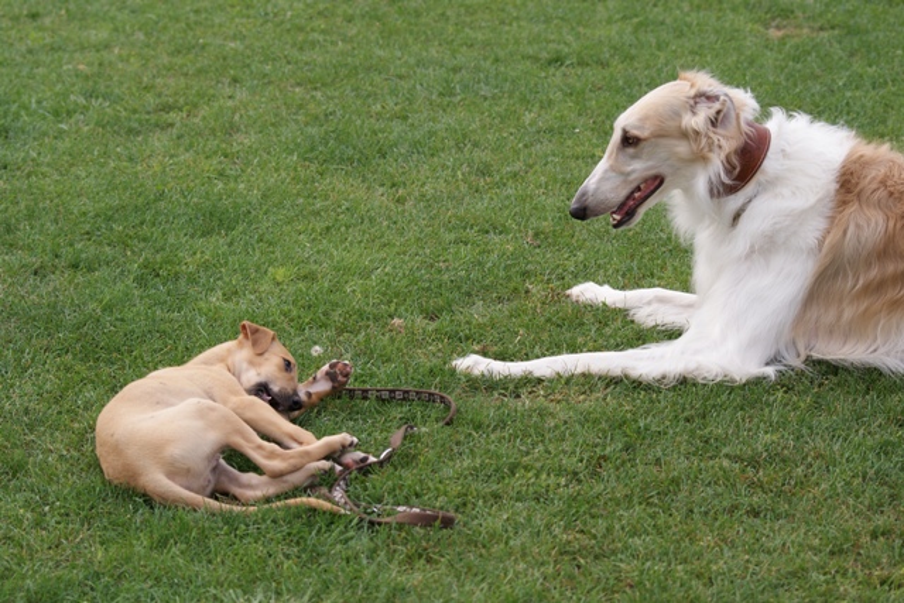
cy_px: 302
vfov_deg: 13.0
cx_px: 452
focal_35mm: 105
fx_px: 2637
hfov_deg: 19.5
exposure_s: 1/200
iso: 100
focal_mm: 70
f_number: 5
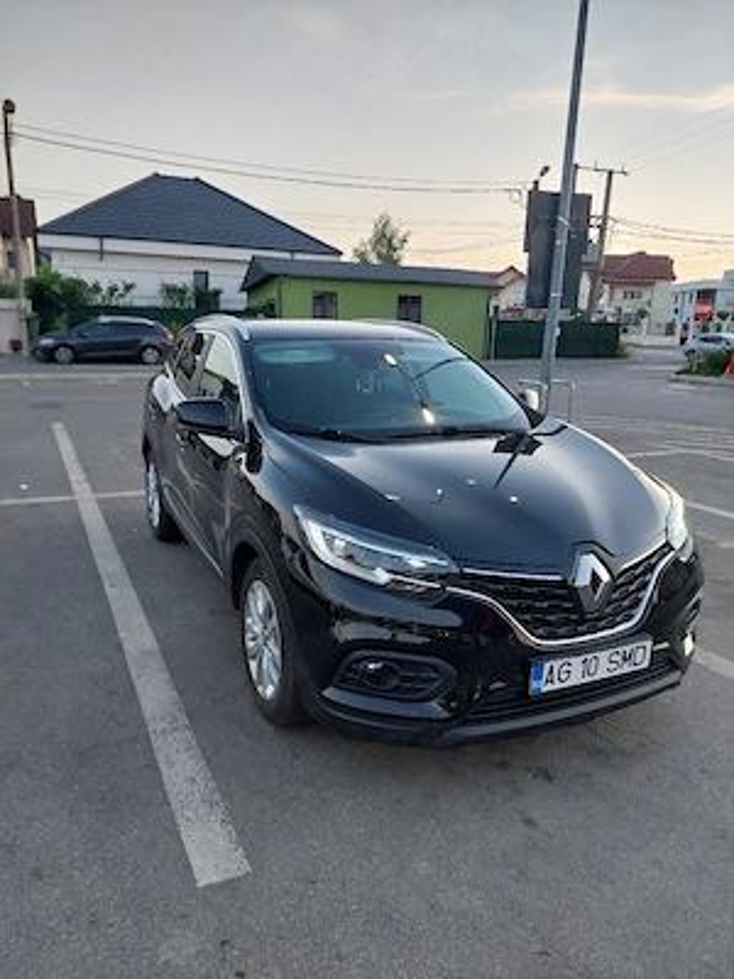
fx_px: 707
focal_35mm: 25
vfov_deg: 69.4
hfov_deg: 54.9
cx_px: 367
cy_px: 490
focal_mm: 5.23
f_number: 1.8
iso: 125
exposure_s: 1/60.2
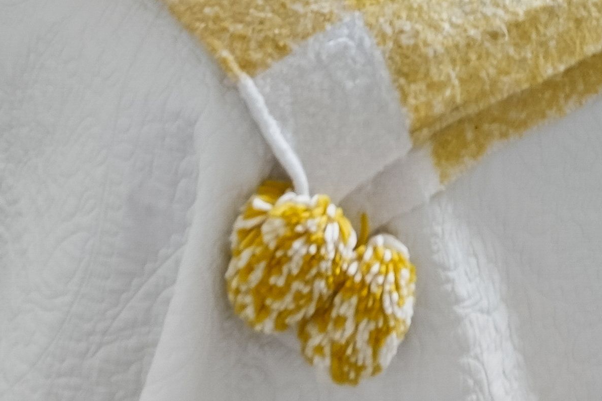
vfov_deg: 11.8
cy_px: -565
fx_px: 1572
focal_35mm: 94
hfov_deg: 20.5
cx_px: 688
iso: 400
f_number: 8
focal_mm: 16
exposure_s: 1/25
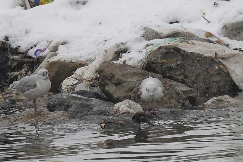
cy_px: 78
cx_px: 141
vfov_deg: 1.8
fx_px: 5184
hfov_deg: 2.7
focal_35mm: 768
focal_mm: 420
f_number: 5.6
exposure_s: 1/1250
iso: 320
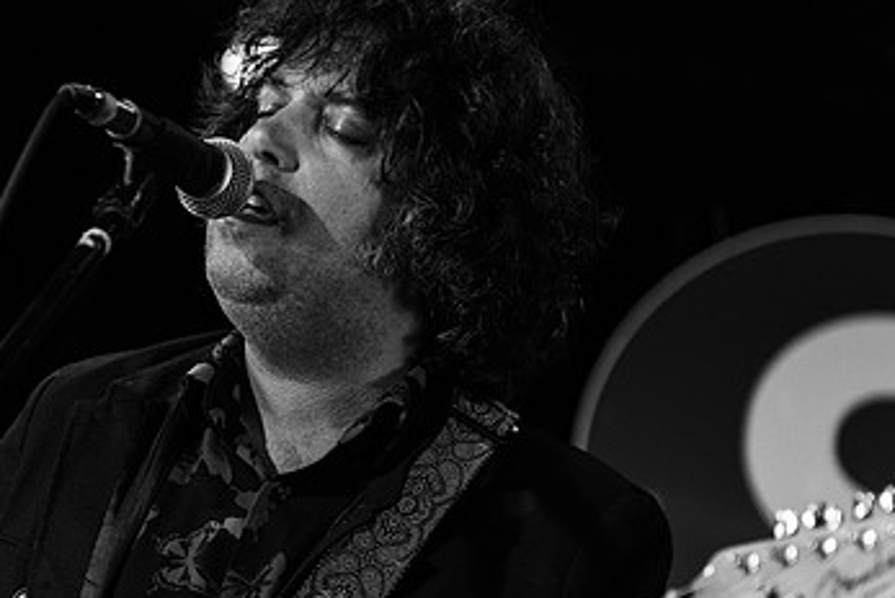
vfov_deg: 11.7
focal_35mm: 117
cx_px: 328
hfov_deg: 17.4
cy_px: 409
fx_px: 2911
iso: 500
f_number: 3.2
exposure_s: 1/125
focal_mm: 70
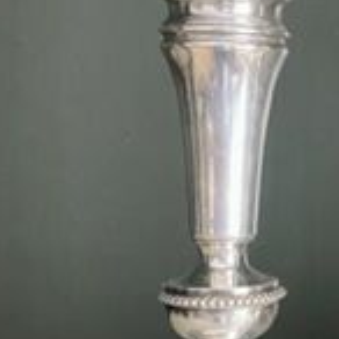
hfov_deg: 15.9
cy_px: 183
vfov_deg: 17.2
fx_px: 1119
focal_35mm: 101
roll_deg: -0.1
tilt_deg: -2.9
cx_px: 492
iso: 640
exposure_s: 1/34
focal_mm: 4.2
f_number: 1.6
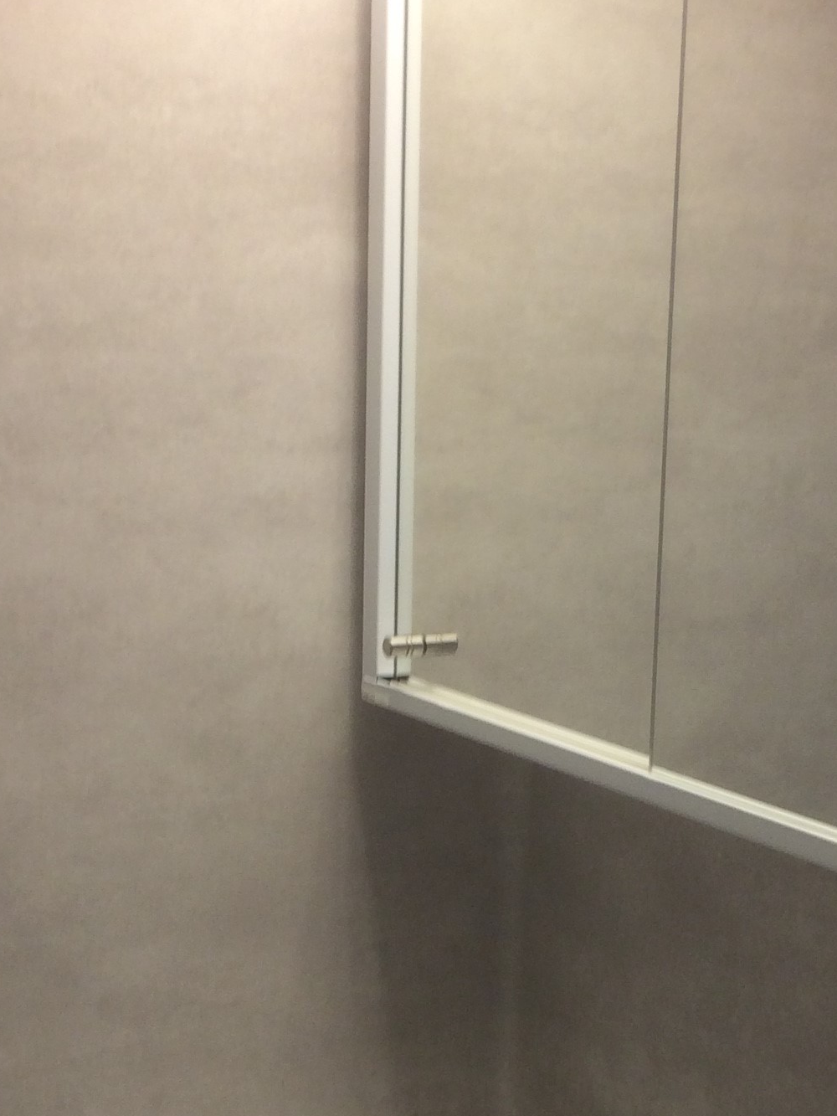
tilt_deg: -15.5
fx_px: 2289
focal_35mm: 71
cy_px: 934
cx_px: 465
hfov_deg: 20.7
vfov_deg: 26.7
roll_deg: -0.1
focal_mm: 4.15
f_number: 2.2
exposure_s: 1/33
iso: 64
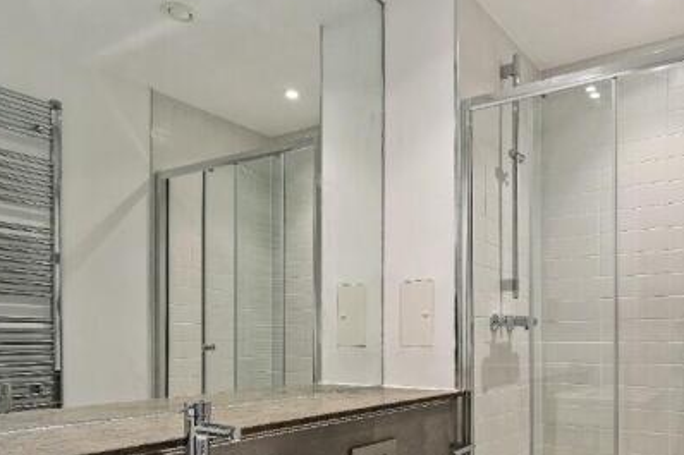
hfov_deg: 63.7
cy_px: 348
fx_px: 532
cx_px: 461
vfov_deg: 44.6
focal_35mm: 28
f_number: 7.1
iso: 160
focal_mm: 11
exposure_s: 1/3
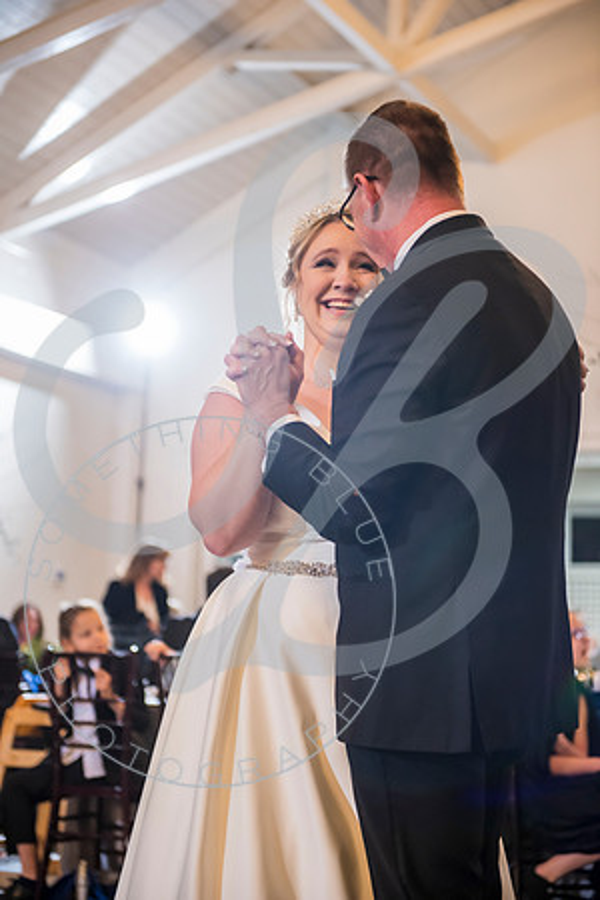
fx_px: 1750
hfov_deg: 19.5
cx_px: 300
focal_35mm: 70
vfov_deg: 28.8
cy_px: 450
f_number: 2.8
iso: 1600
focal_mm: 70
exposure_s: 1/125
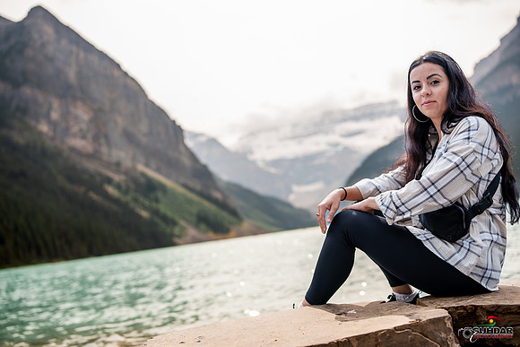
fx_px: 506
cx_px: 260
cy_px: 174
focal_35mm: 35
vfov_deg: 37.9
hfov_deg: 54.4
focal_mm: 35
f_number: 2
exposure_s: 1/4000
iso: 200
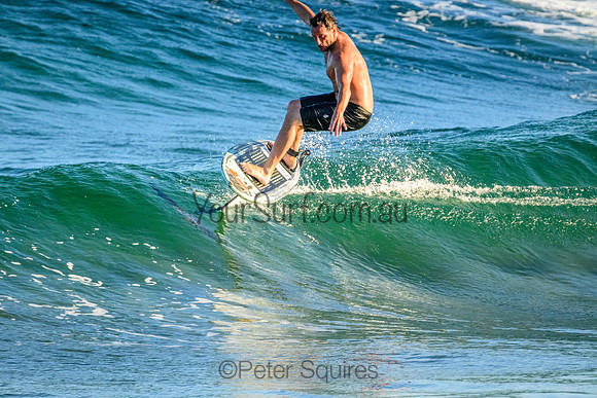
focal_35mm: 800
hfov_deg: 2.6
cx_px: 298
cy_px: 199
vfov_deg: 1.7
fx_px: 13269
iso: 5000
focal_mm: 800
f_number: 11
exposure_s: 1/2000
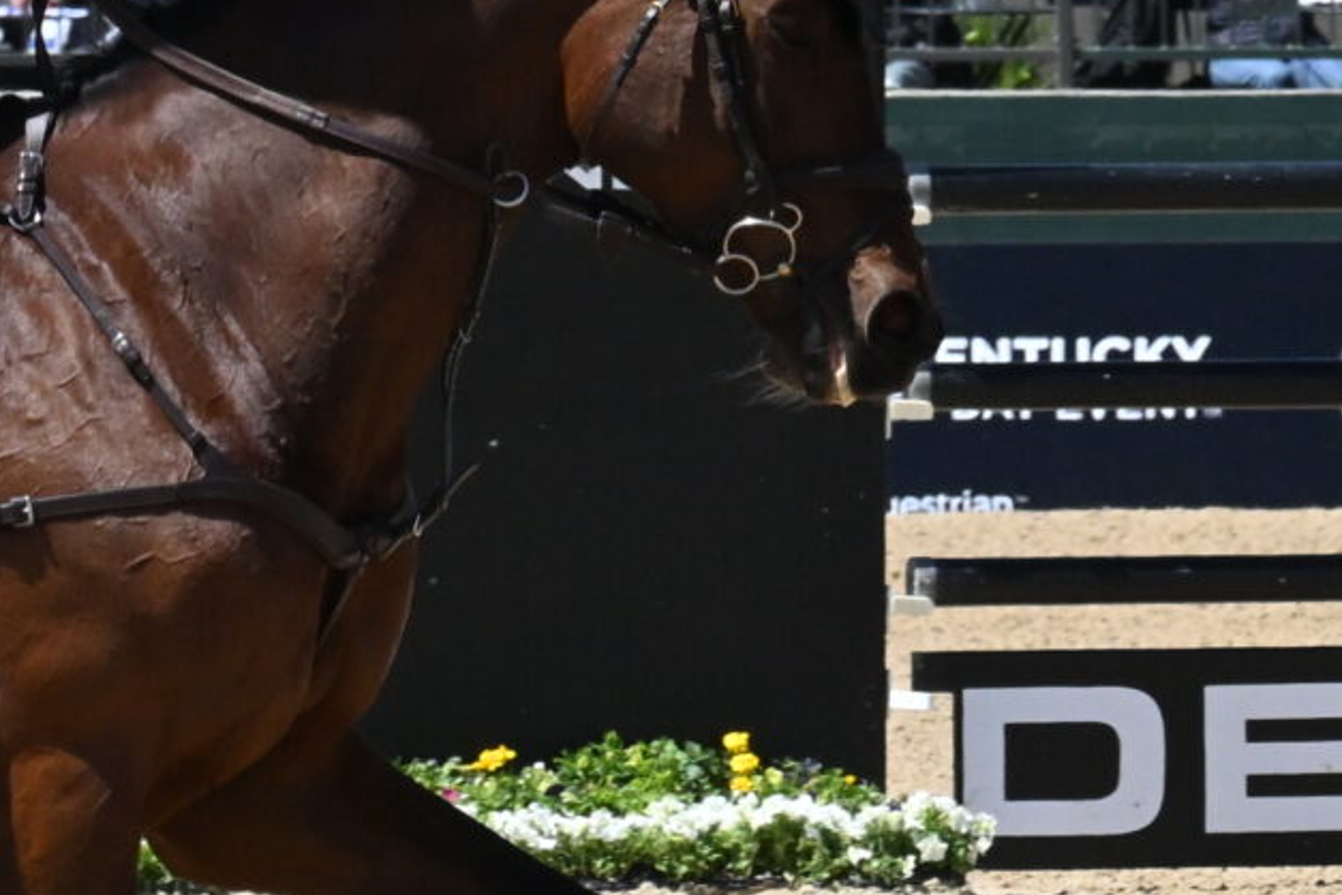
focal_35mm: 1195
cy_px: 185
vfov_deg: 1.2
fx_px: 44545
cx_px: 469
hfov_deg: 1.7
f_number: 10
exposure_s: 1/2500
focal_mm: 195
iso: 1250
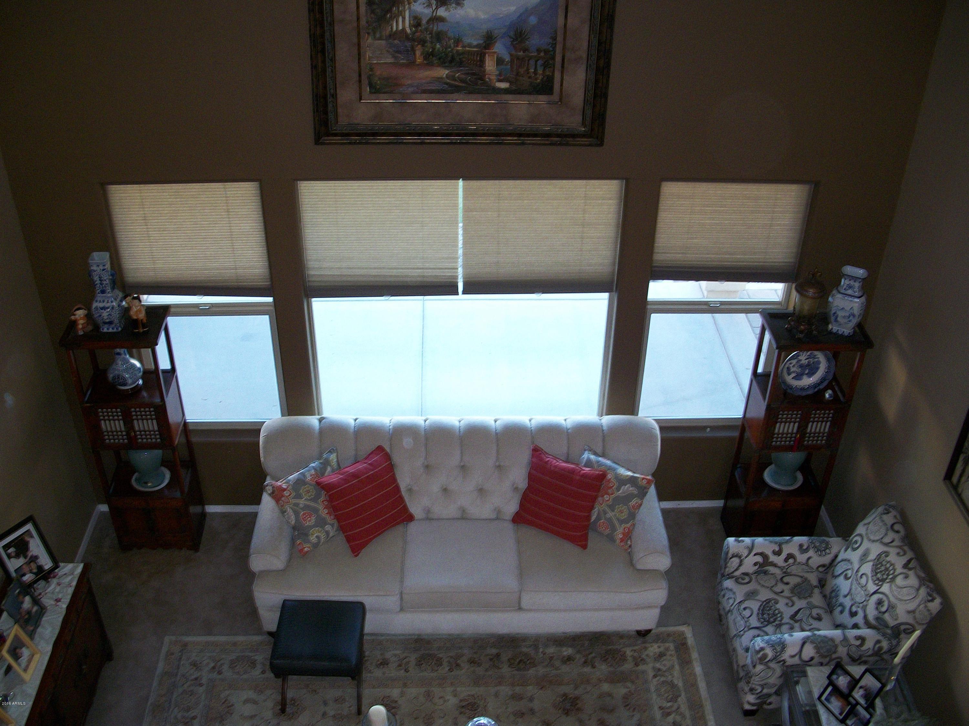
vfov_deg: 40.7
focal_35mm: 35
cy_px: 363
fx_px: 980
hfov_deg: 52.6
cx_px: 484
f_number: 3.1
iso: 160
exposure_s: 1/30
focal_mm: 6.3
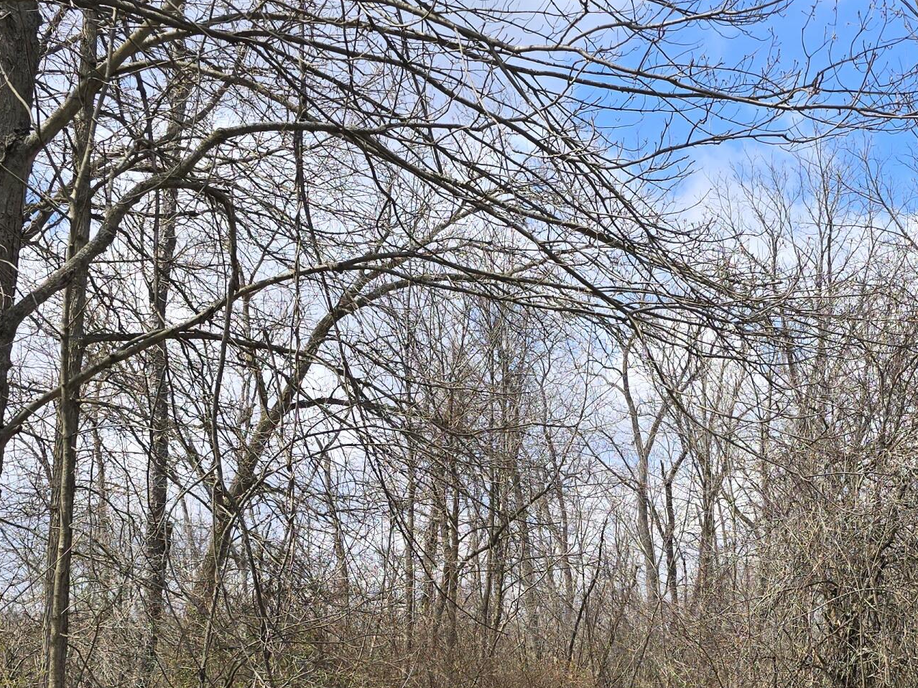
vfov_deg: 25.3
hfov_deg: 35.2
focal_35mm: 54
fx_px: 1432
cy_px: 733
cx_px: 614
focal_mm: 6.3
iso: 12
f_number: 1.7
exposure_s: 1/577
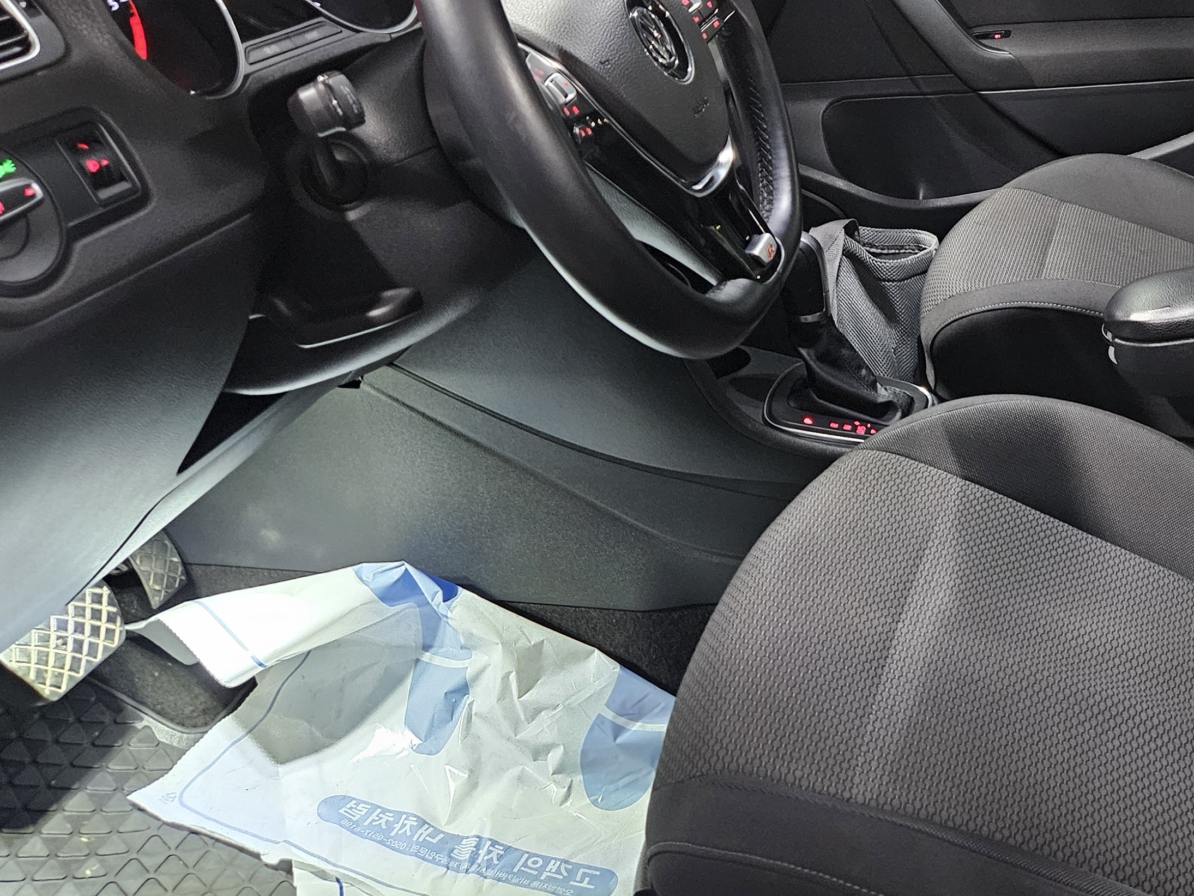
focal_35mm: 42
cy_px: 165
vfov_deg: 33.3
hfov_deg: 42.2
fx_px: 1449
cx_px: 1005
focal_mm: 5.4
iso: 1000
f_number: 1.8
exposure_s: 1/25
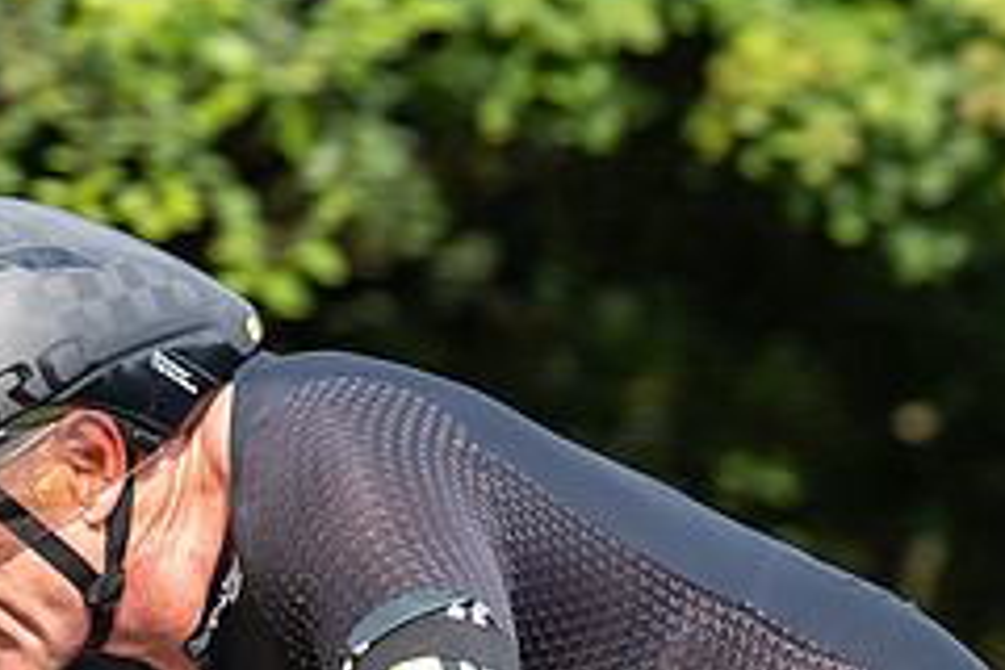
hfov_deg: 3.2
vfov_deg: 2.1
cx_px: 172
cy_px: 976
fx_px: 18228
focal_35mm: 653
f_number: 3.5
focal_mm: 108
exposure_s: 1/1000
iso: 200
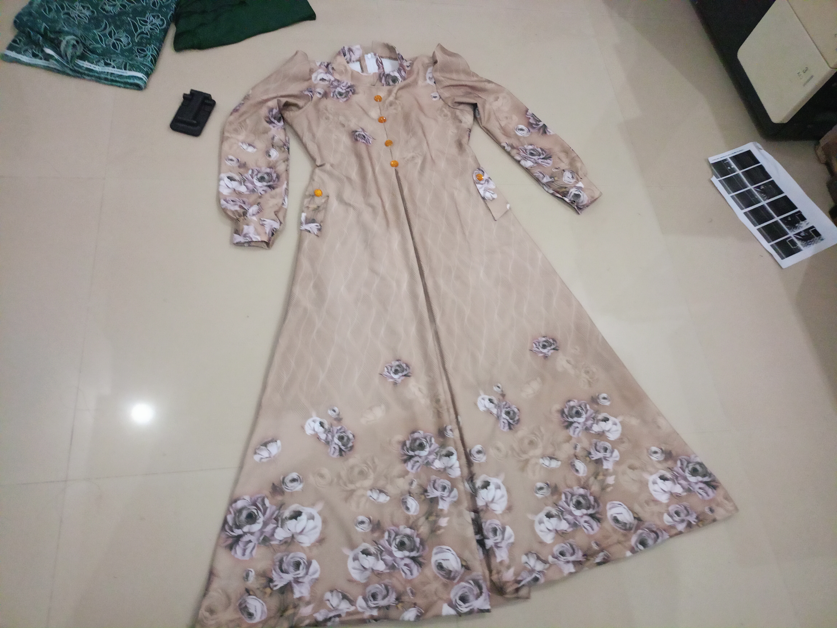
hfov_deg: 63.4
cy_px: 314
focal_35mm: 28
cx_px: 418
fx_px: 677
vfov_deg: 49.7
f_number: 1.79
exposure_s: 1/20
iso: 3469
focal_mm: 4.7
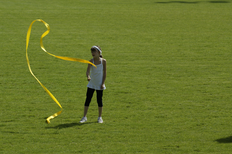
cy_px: 75
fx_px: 1822
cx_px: 100
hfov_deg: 7.3
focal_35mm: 283
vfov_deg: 4.8
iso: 100
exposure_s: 1/320
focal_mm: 160
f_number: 9
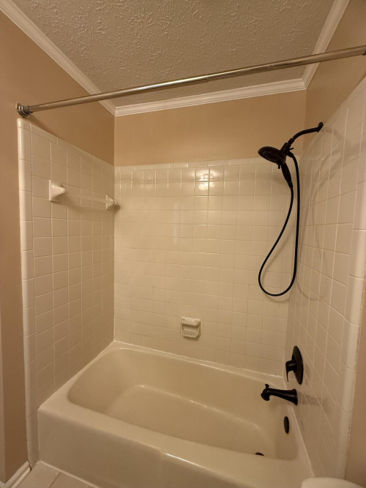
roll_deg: -2.1
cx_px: 183
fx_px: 197
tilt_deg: -3.3
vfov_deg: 102.1
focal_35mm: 14
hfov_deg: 85.7
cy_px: 244
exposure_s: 1/60
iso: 250
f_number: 2.2
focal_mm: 2.22
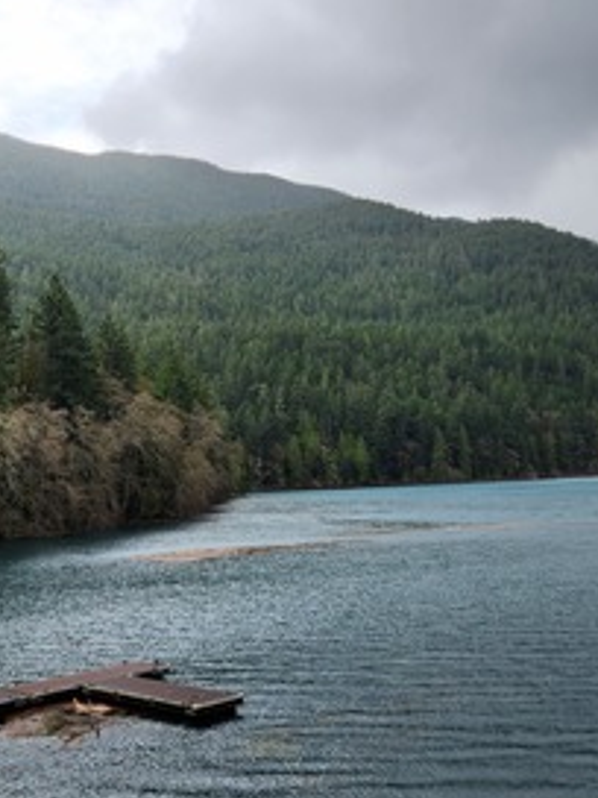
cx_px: 232
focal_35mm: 44
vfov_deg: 42.9
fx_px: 1013
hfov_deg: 32.7
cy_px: 361
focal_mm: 5.4
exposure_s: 1/379
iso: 20
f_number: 1.8
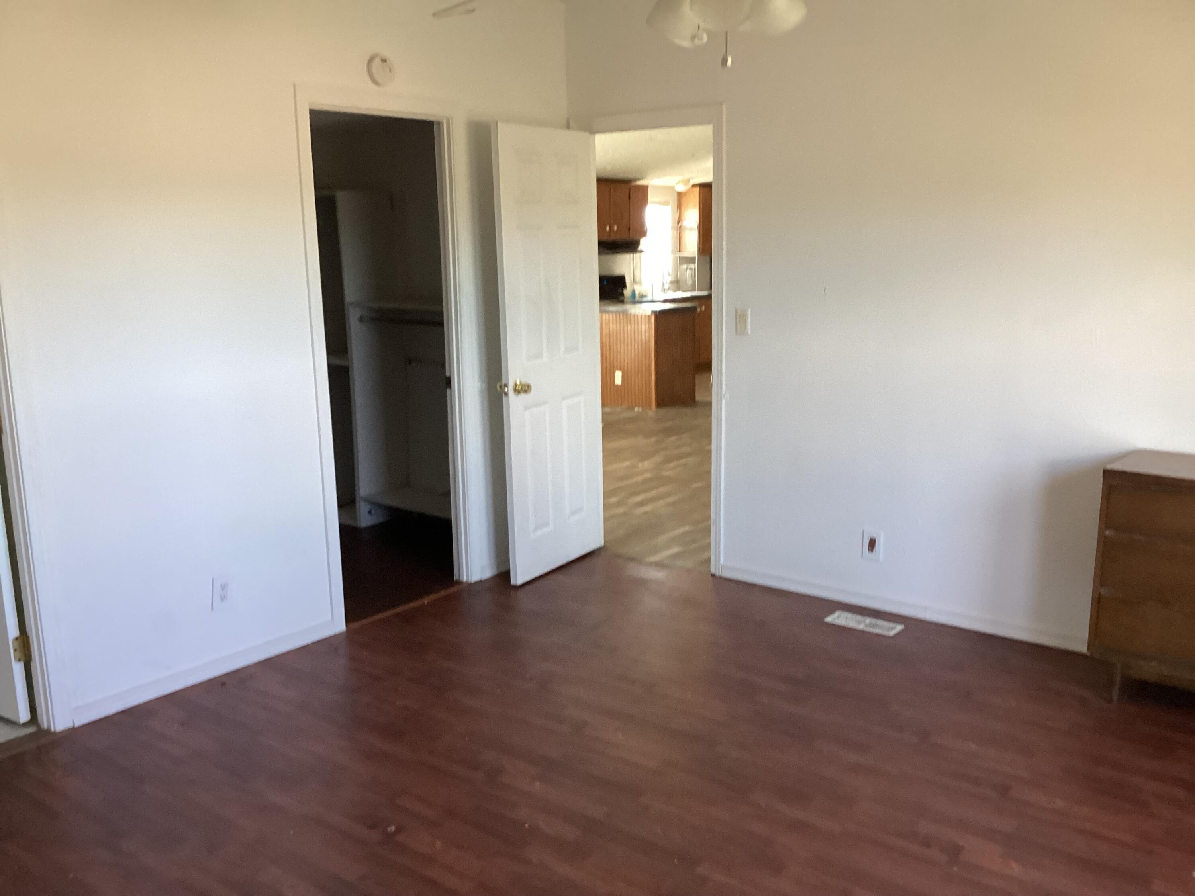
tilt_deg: -14.7
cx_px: 598
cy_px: 448
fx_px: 1070
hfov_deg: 58.4
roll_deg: +0.9
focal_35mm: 31
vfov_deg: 45.4
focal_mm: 3.3
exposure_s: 1/60
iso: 200
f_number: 2.4
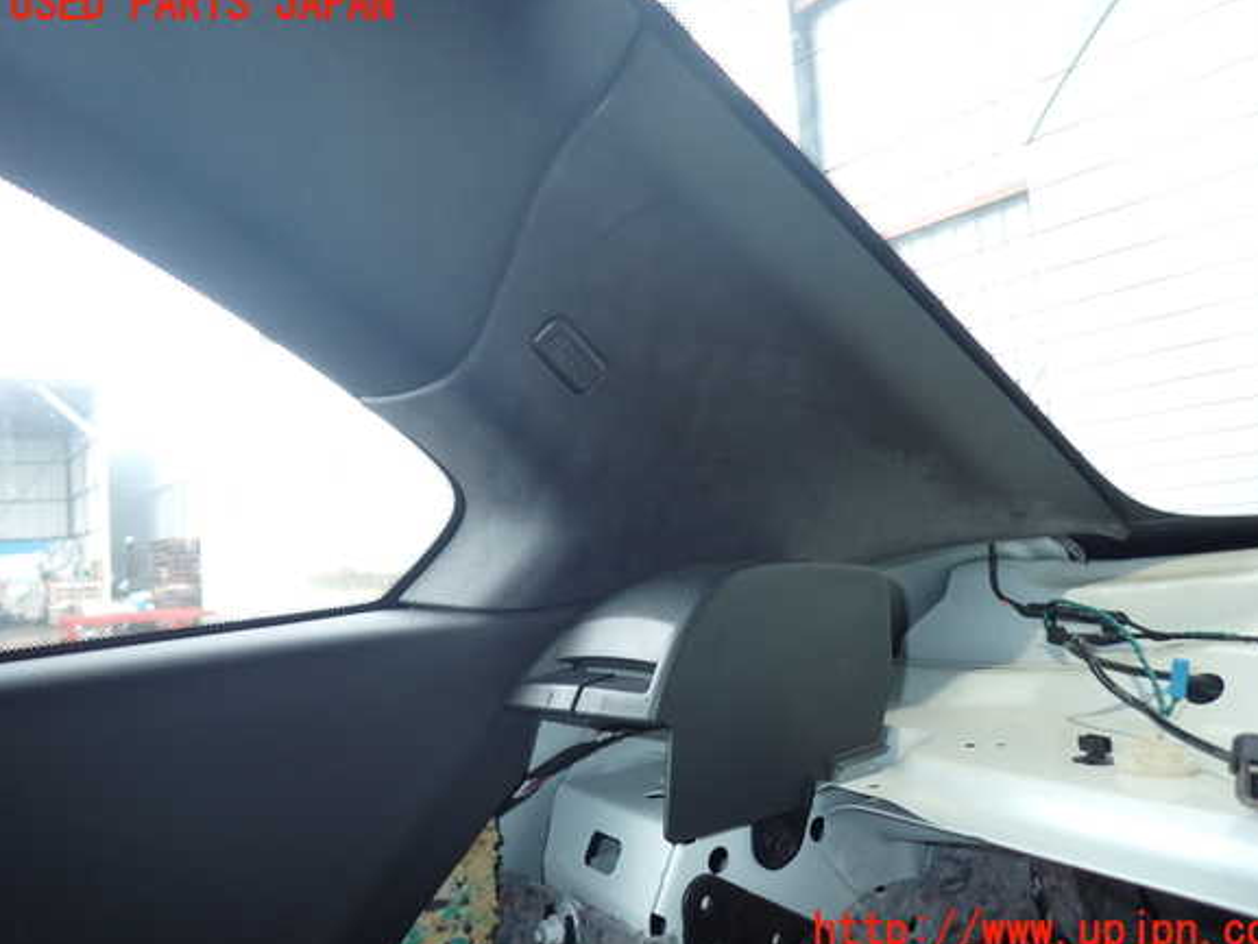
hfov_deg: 67.3
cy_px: 469
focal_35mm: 26
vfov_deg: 53.1
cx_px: 652
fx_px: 945
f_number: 2
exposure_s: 1/30
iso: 200
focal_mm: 4.5
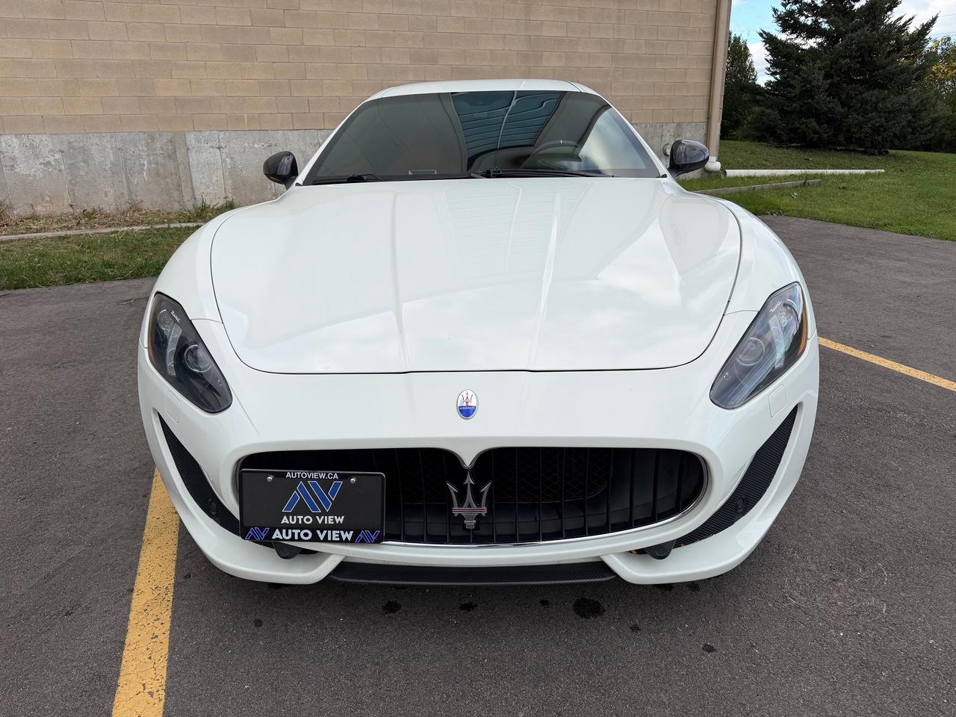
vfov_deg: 56.8
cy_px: 358
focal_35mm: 24
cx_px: 478
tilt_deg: -17.9
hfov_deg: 71.6
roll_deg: +1.7
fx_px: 663
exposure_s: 1/1585
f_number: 1.78
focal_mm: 6.76
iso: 80
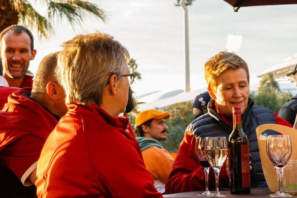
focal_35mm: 133
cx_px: 262
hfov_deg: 15.3
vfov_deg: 10.2
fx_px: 1097
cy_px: -9
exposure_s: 1/250
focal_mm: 51
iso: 1600
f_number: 8
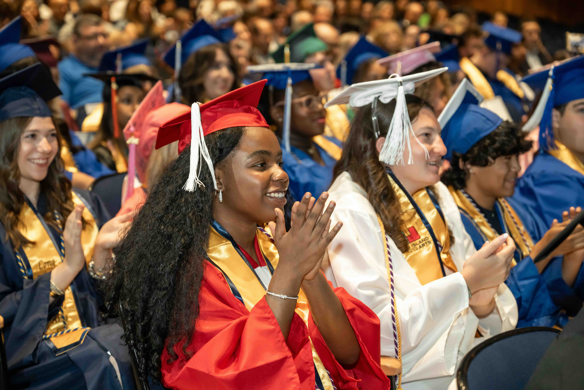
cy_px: 195
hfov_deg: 28.8
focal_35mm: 70
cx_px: 292
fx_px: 1135
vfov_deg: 19.5
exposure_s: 1/250
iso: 1600
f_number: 3.5
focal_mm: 70
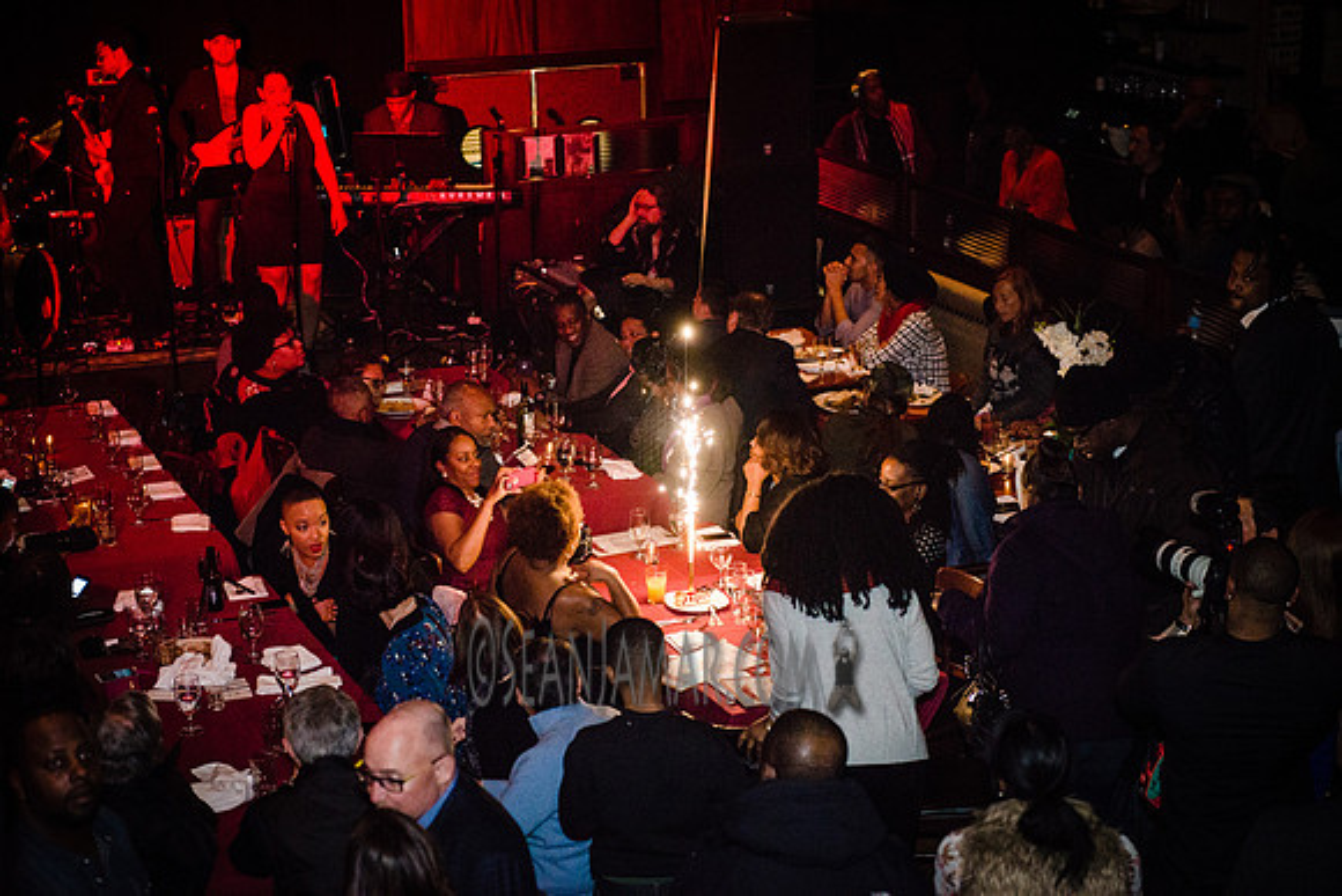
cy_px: 448
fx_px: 2610
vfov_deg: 19.5
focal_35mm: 70
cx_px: 671
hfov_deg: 28.8
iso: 4000
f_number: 2.8
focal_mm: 70
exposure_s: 1/200
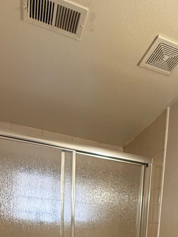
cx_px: 116
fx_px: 247
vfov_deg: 37.6
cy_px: 289
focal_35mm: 36
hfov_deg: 39.3
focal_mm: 2.22
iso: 250
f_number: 2.2
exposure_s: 1/60
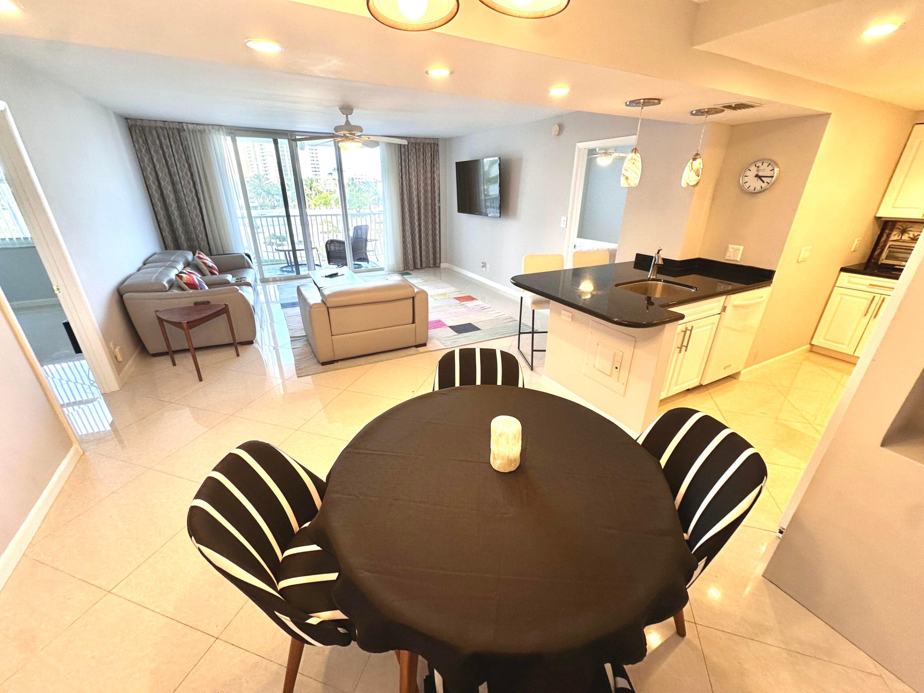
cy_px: 346
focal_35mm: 14
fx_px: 374
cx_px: 462
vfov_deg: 85.7
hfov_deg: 102.1
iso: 80
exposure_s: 1/120
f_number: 2.2
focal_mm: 2.22
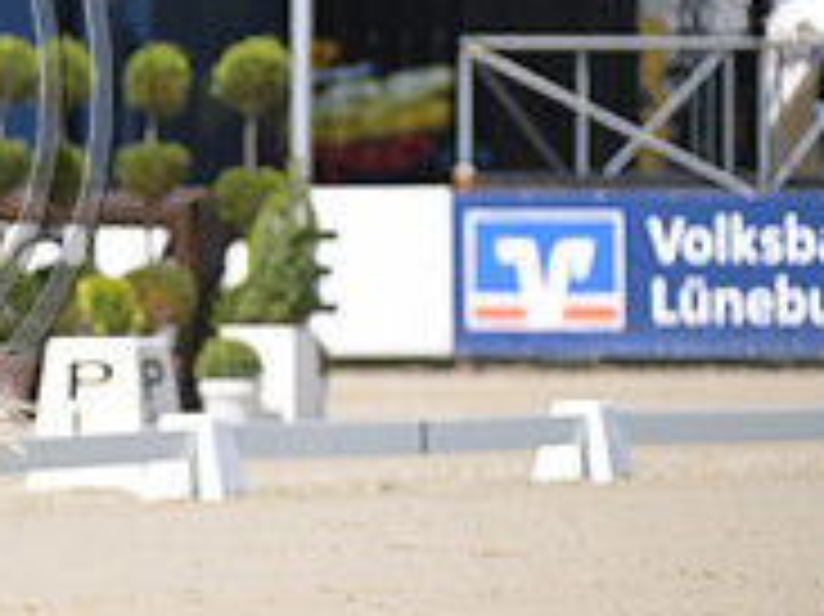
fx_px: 17389
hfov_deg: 2.7
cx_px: -401
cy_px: 25
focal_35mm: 731
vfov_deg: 2.0
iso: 280
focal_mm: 240
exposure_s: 1/1250
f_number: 5
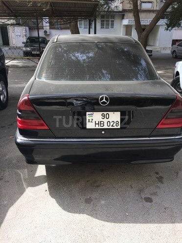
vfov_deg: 61.7
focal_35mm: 29
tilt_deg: -23.1
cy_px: 122
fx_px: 203
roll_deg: +1.5
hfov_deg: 48.2
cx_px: 91
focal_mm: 4.15
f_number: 2.2
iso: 32
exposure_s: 1/419
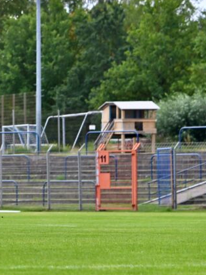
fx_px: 3080
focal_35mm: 388
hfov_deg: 3.8
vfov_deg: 5.1
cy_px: 120
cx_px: -122
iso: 800
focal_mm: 165
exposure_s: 1/2000
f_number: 5
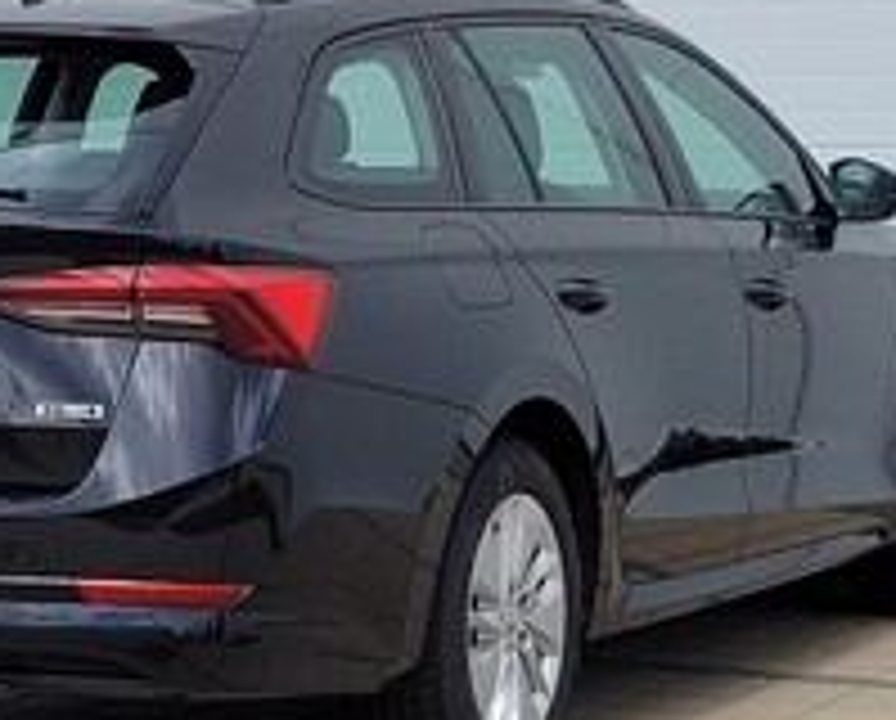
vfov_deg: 21.8
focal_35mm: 70
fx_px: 1860
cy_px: 218
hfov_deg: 26.7
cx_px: 203
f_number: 1.8
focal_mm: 5.4
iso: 40
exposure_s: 1/2032
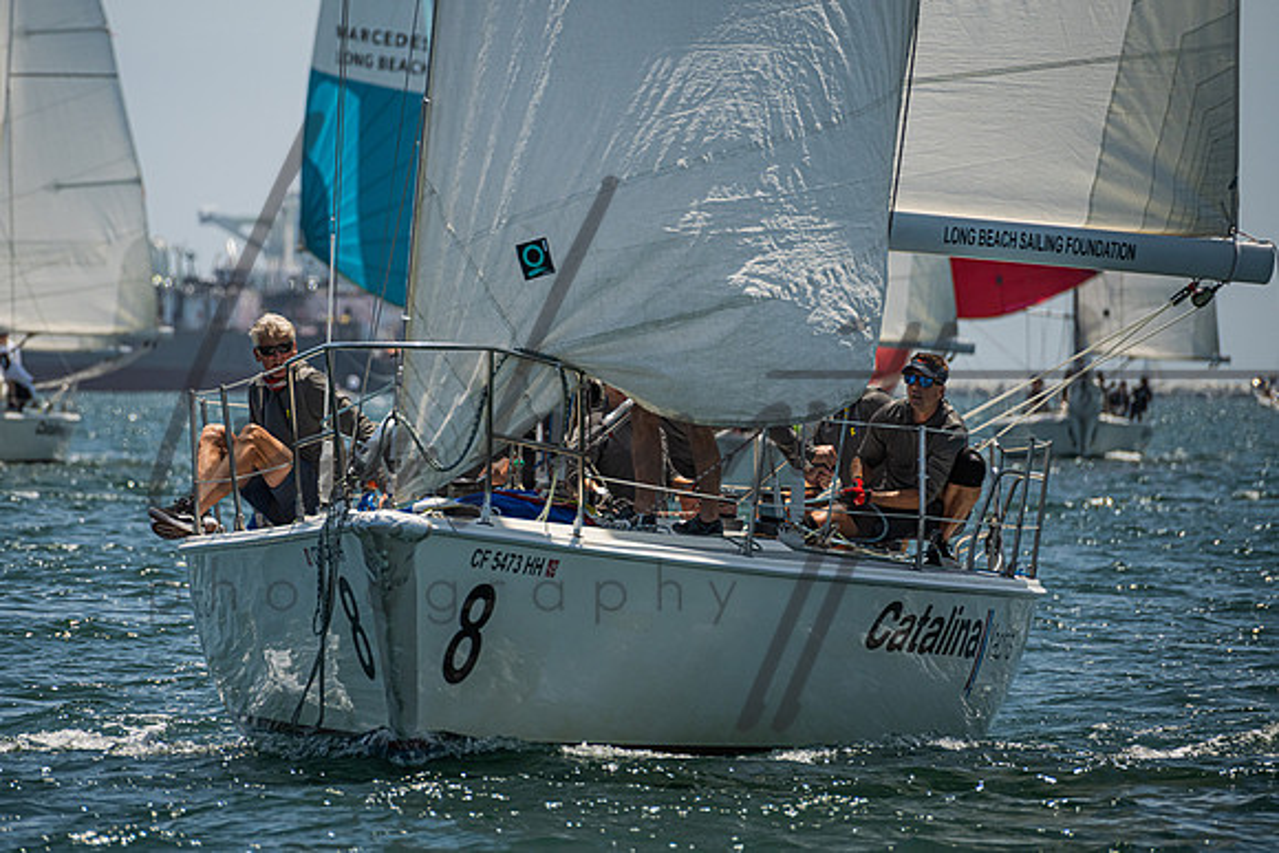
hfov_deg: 4.6
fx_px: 15983
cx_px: 560
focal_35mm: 450
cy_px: 373
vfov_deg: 3.1
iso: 400
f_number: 8
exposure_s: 1/3200
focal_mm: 400
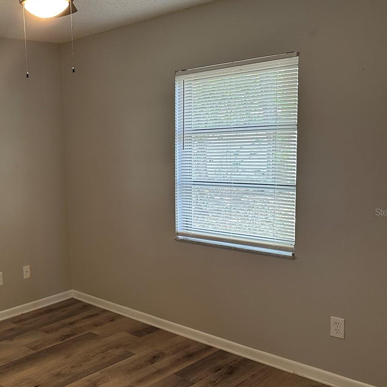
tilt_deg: -8.0
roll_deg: +2.2
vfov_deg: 42.8
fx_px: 493
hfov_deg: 40.5
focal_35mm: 39
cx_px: 61
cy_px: 212
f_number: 1.78
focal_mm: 6.86
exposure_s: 1/60
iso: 200
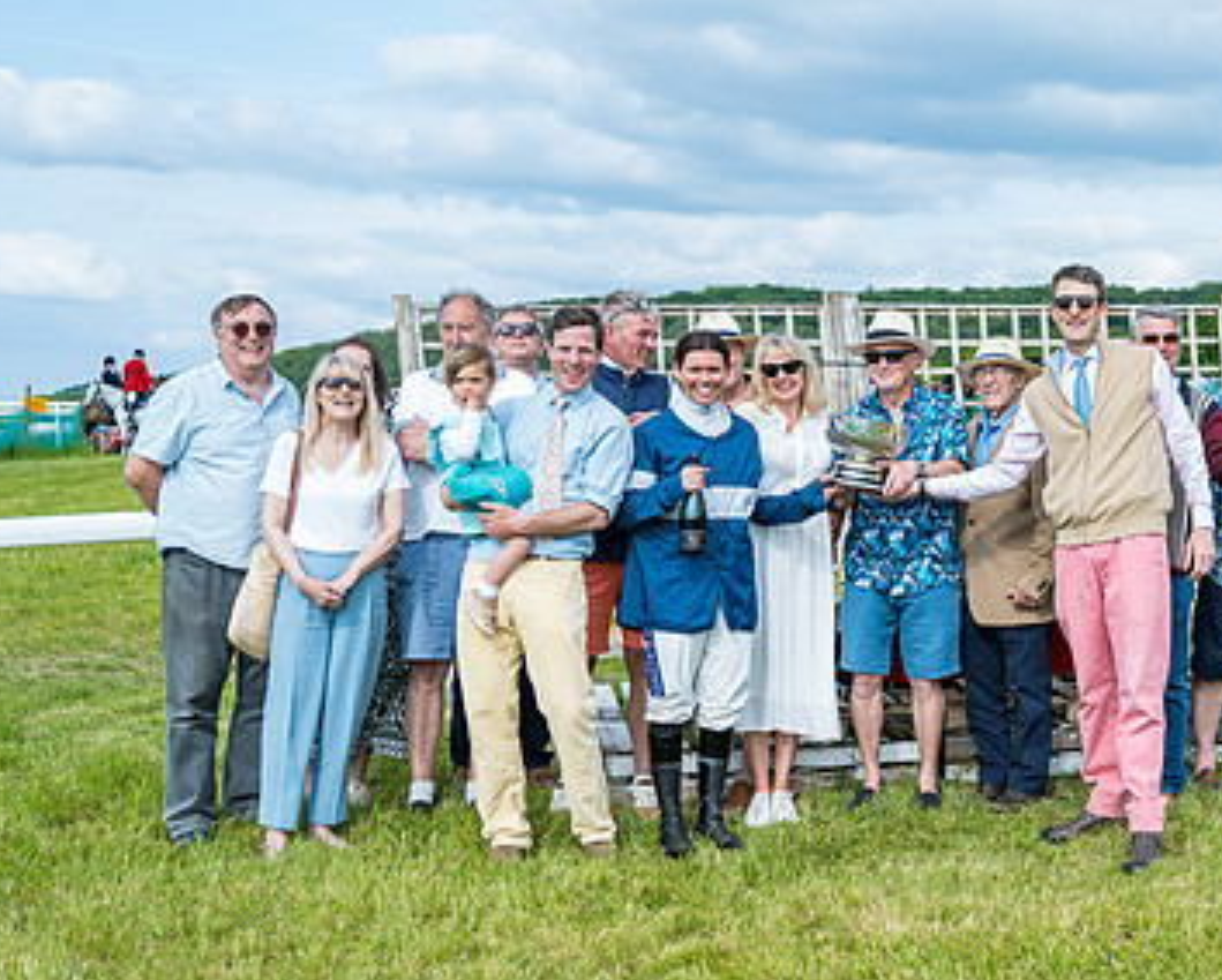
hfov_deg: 33.6
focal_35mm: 54
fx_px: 1955
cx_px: 999
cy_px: 594
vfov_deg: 28.1
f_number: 4.5
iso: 50
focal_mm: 32
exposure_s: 1/250
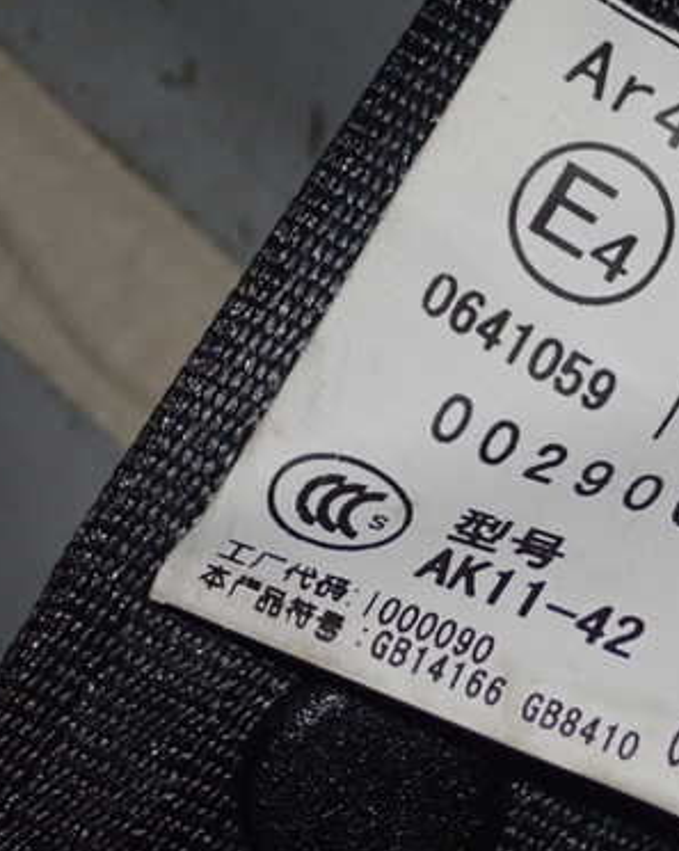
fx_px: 3169
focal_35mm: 126
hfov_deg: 12.1
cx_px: 649
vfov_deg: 15.3
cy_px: 451
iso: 800
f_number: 4.4
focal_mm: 14.41
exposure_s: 1/50
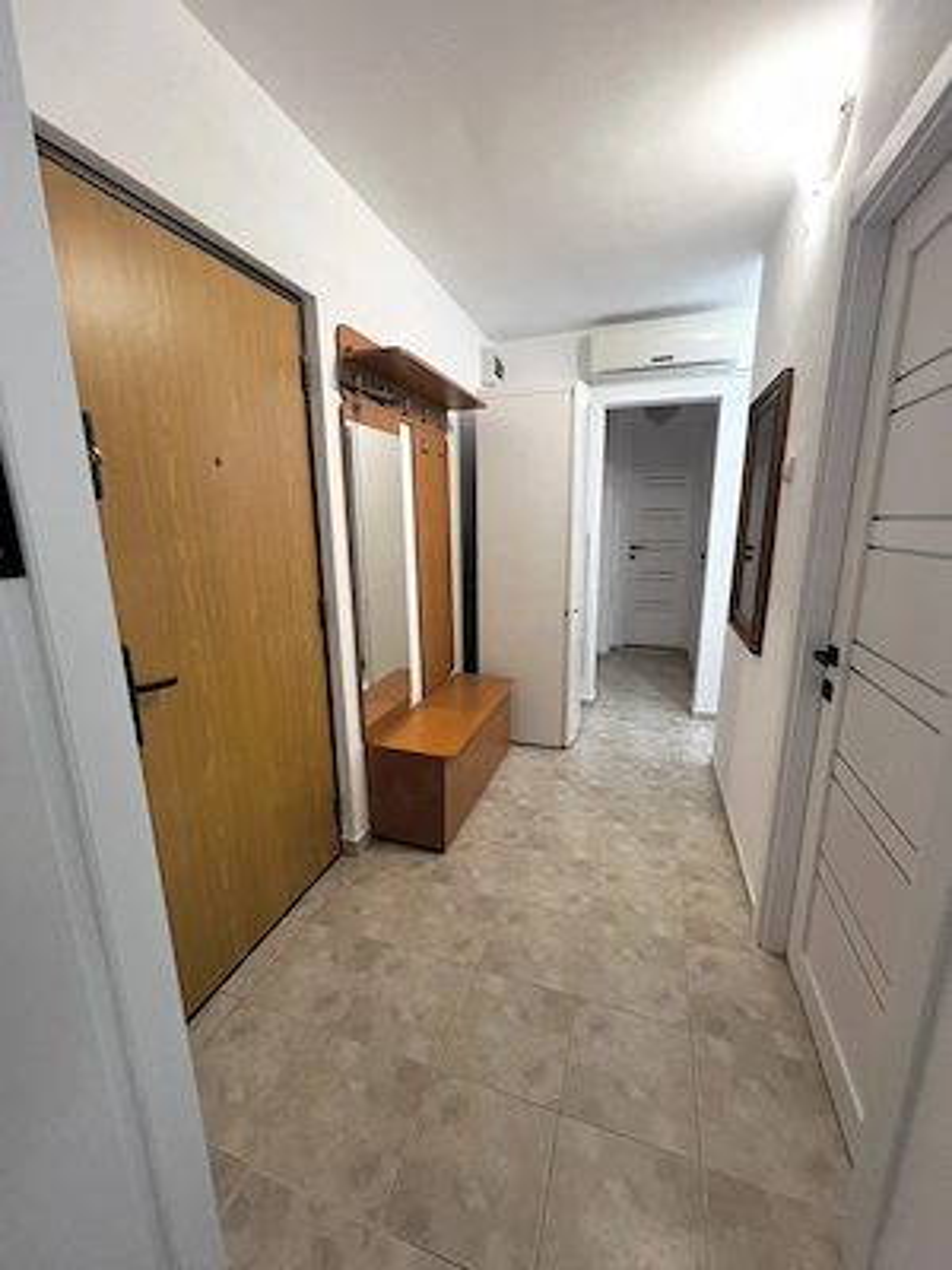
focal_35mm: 13
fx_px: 477
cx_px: 476
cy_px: 635
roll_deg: +1.0
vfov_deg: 106.2
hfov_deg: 89.9
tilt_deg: -12.7
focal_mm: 1.57
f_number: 1.8
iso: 500
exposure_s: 1/50
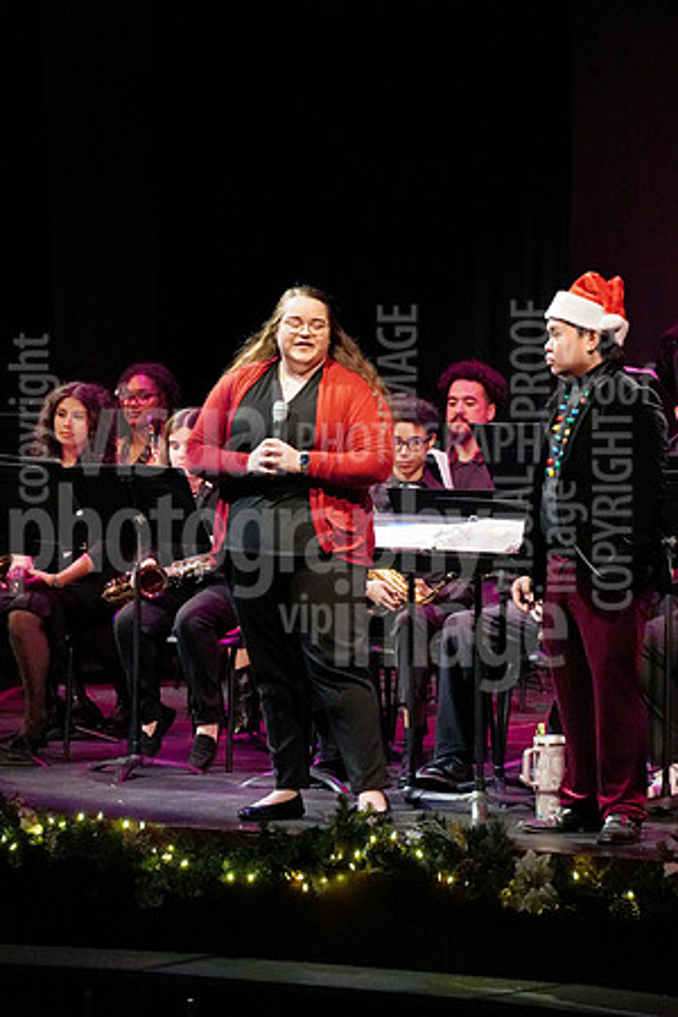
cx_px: 339
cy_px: 508
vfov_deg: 10.2
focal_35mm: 202
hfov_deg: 6.8
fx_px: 5720
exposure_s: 1/125
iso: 8000
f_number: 5.6
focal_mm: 135
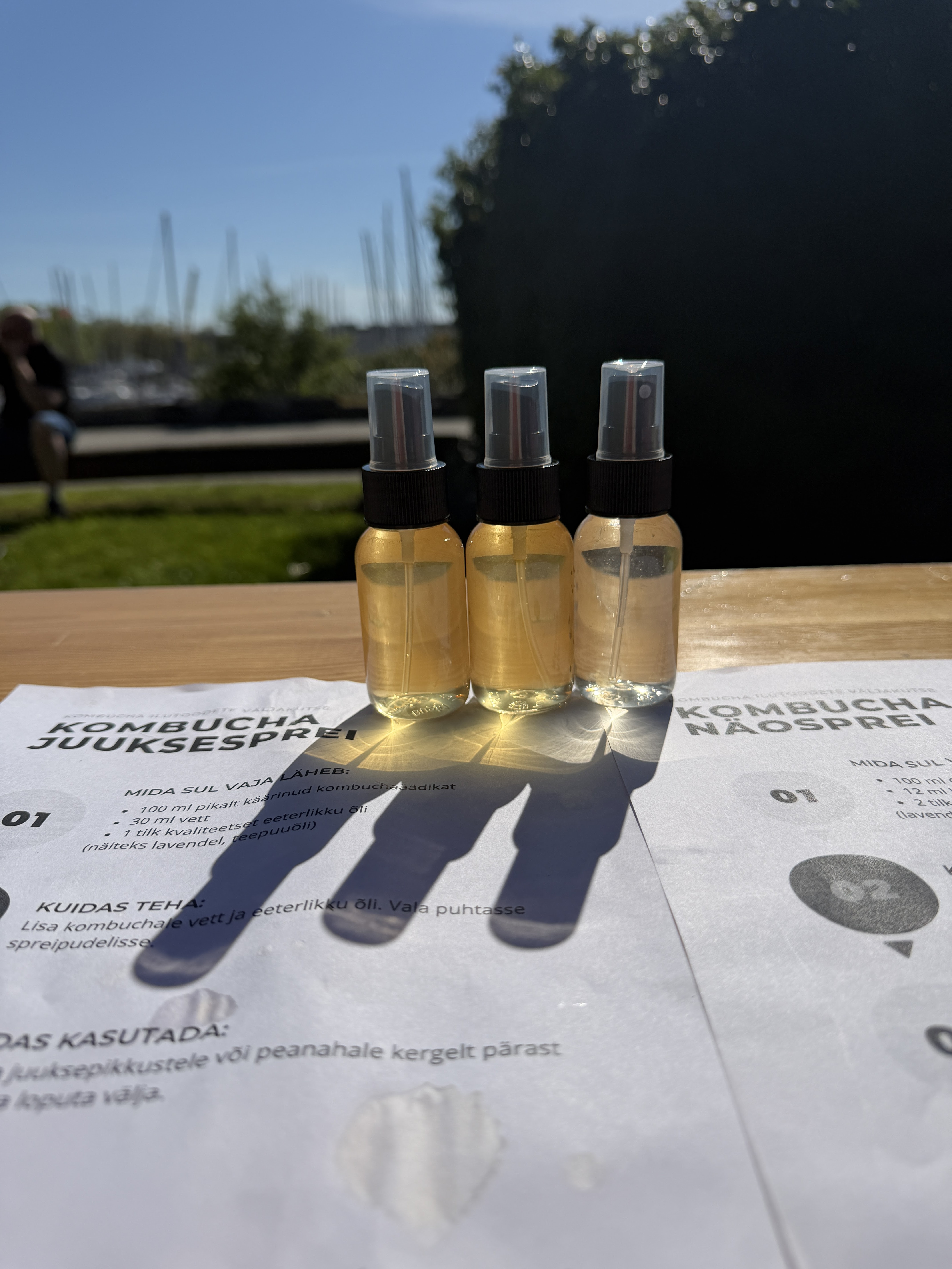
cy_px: 634
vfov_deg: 71.6
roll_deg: +2.5
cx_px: 476
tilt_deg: -17.9
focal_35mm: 24
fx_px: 880
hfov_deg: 56.8
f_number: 1.78
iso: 80
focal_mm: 6.76
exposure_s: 1/22727
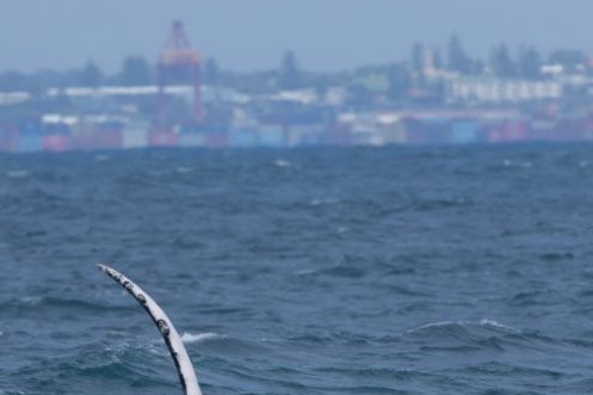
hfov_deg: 2.1
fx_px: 15906
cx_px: 154
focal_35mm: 966
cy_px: 244
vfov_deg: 1.4
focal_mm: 600
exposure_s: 1/3200
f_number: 7.1
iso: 640
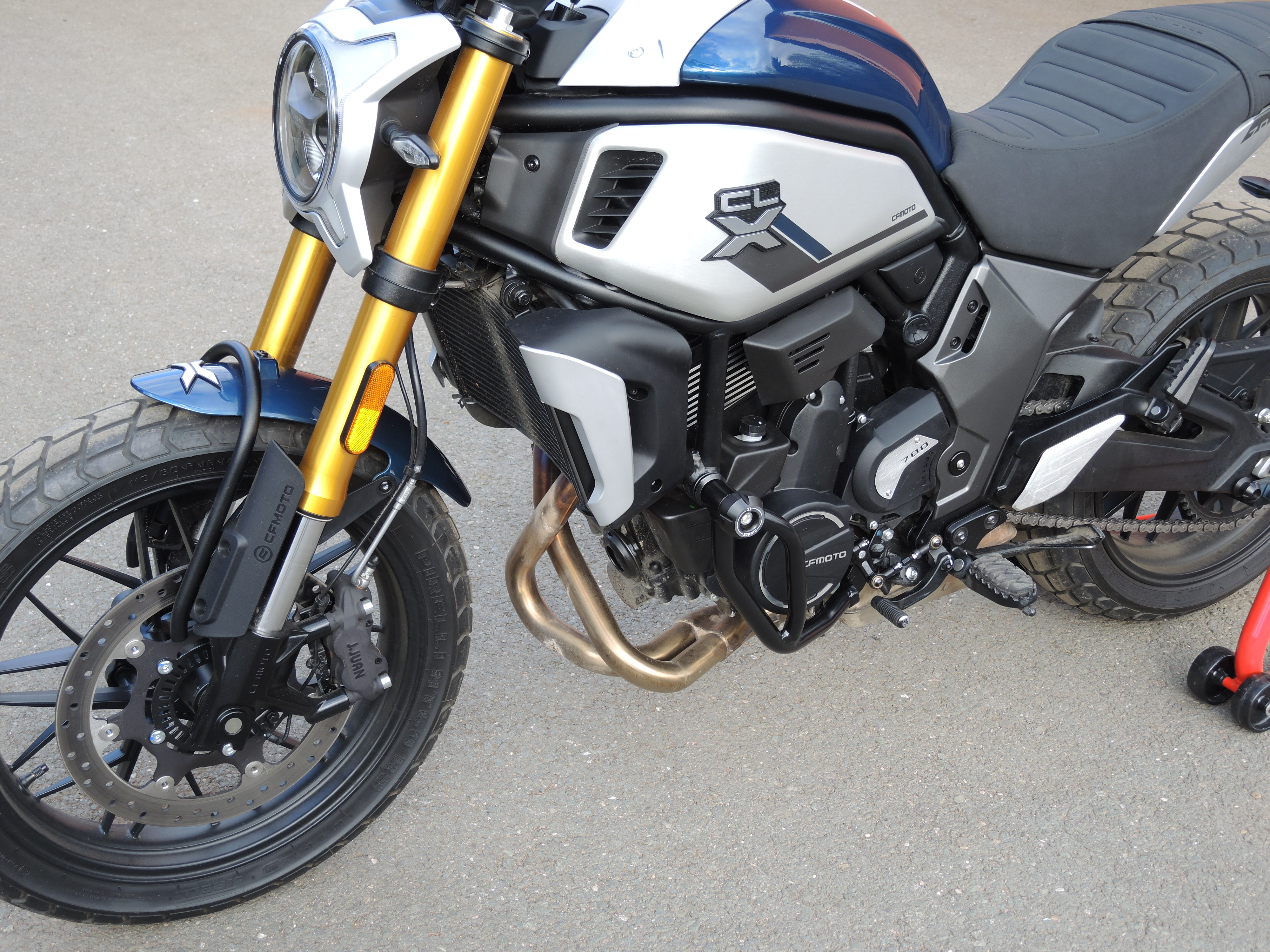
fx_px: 1688
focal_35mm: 46
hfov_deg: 41.2
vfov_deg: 31.5
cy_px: 476
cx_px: 635
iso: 80
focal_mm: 9.9
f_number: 2.5
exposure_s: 1/160
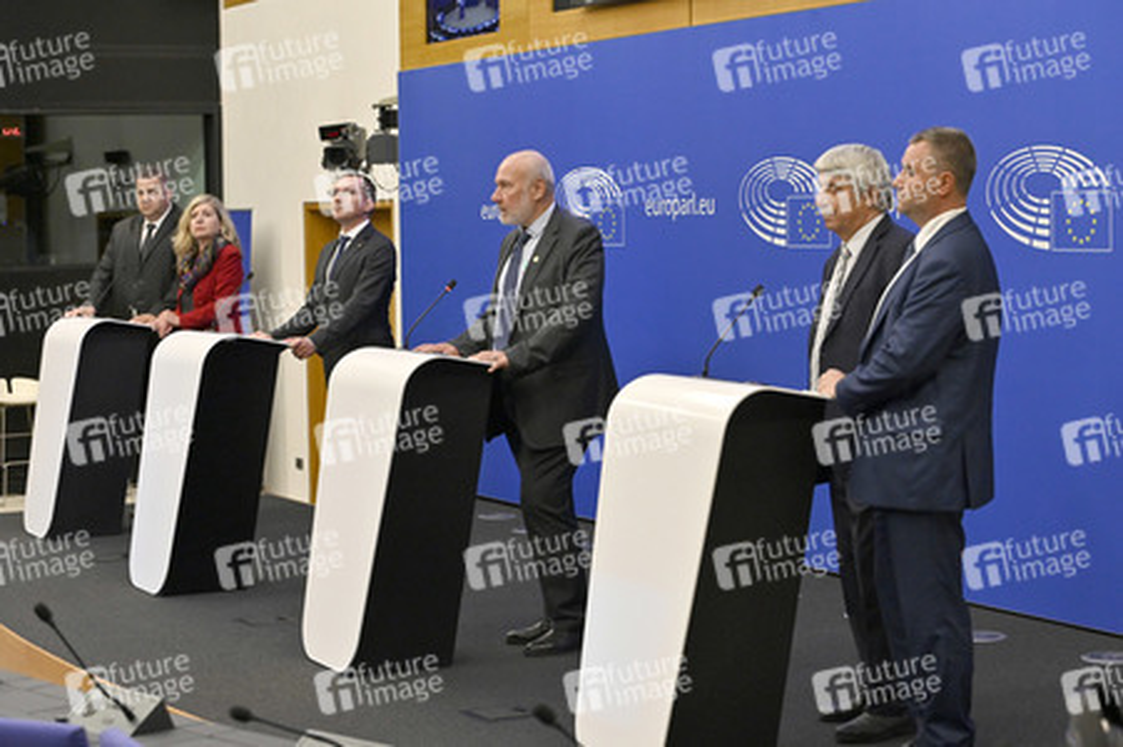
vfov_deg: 19.4
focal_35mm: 70
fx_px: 2182
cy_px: 374
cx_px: 562
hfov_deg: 28.9
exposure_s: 1/320
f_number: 5.6
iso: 4000
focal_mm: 70
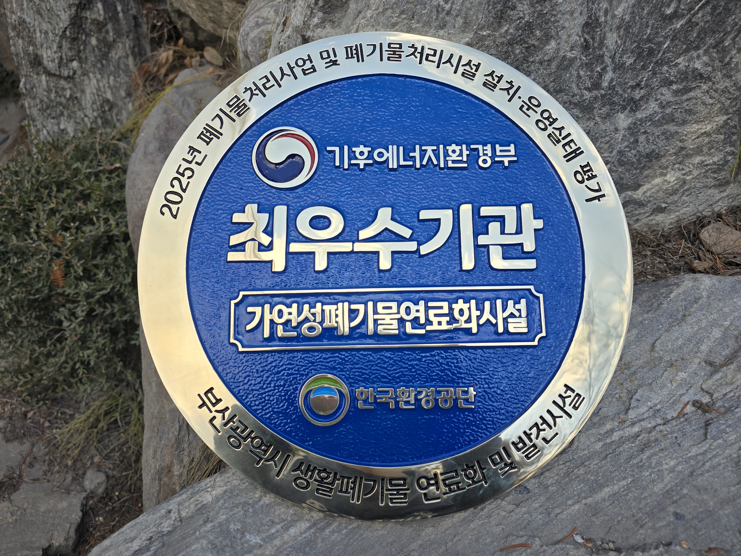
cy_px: 278
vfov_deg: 58.9
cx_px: 370
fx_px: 492
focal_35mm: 23
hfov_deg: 73.9
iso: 12
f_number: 1.7
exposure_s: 1/366
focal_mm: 6.3
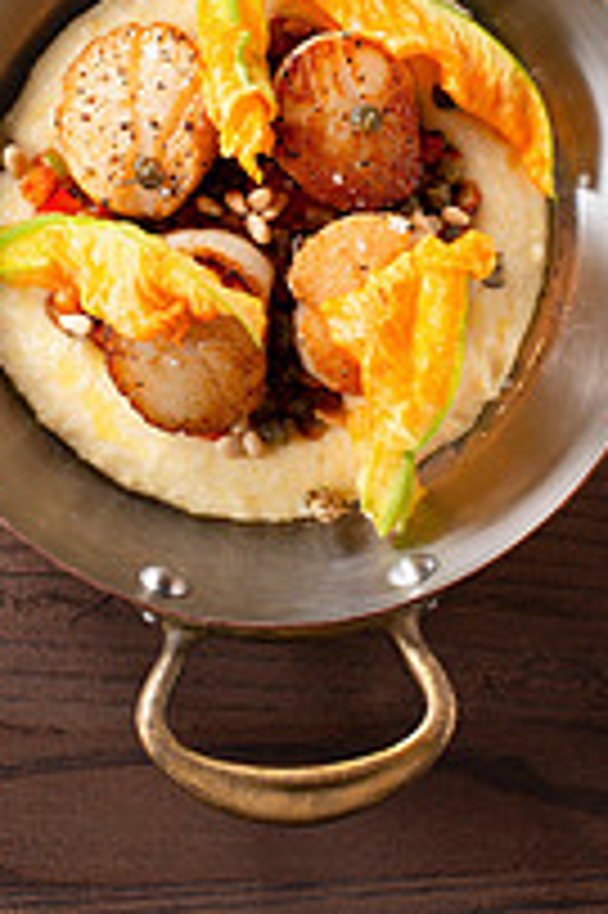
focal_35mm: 111
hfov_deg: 12.3
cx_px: 176
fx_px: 2817
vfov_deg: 18.3
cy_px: 230
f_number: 6.3
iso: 200
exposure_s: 1/200
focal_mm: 50
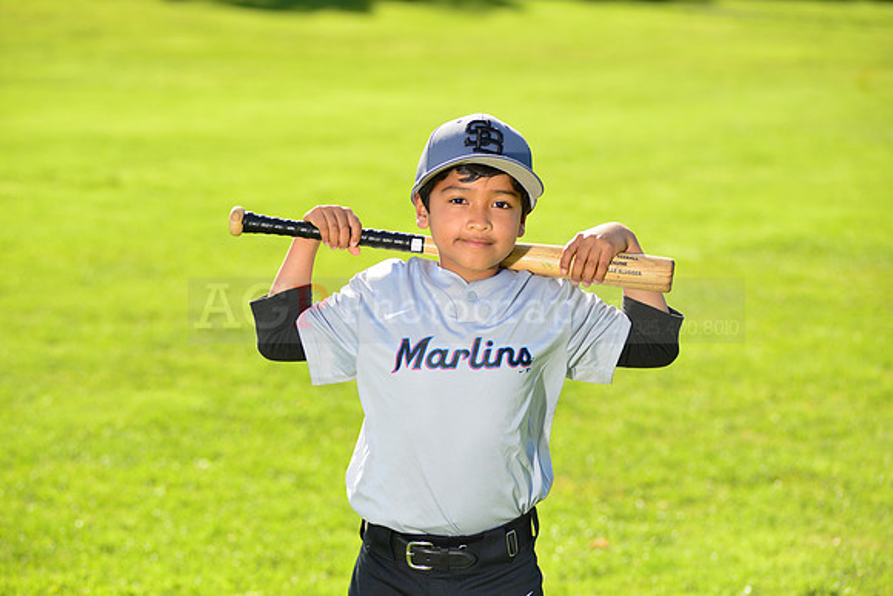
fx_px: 2878
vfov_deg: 11.8
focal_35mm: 116
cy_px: 298
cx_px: 446
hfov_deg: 17.6
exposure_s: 1/250
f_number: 5
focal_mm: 116
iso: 100
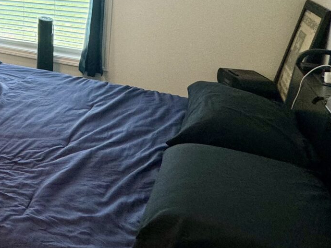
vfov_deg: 33.7
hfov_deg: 37.9
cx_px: -51
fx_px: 373
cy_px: 2
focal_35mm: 39
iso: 125
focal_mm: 2.22
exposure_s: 1/120
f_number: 2.2
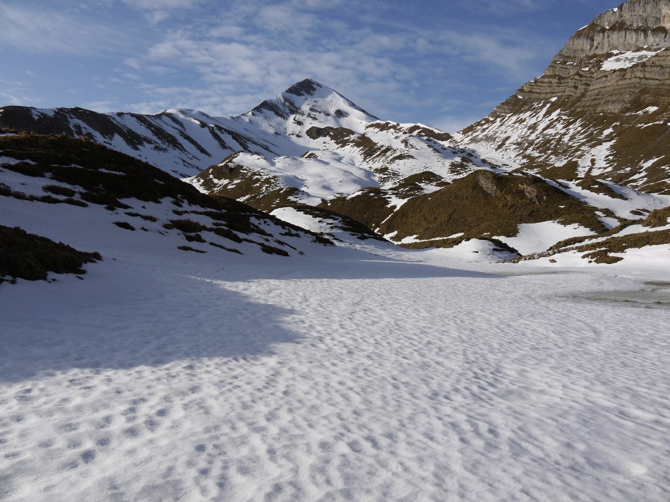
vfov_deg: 49.7
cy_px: 251
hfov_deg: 63.4
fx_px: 542
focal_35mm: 28
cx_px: 335
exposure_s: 1/500
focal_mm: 14
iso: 100
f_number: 8
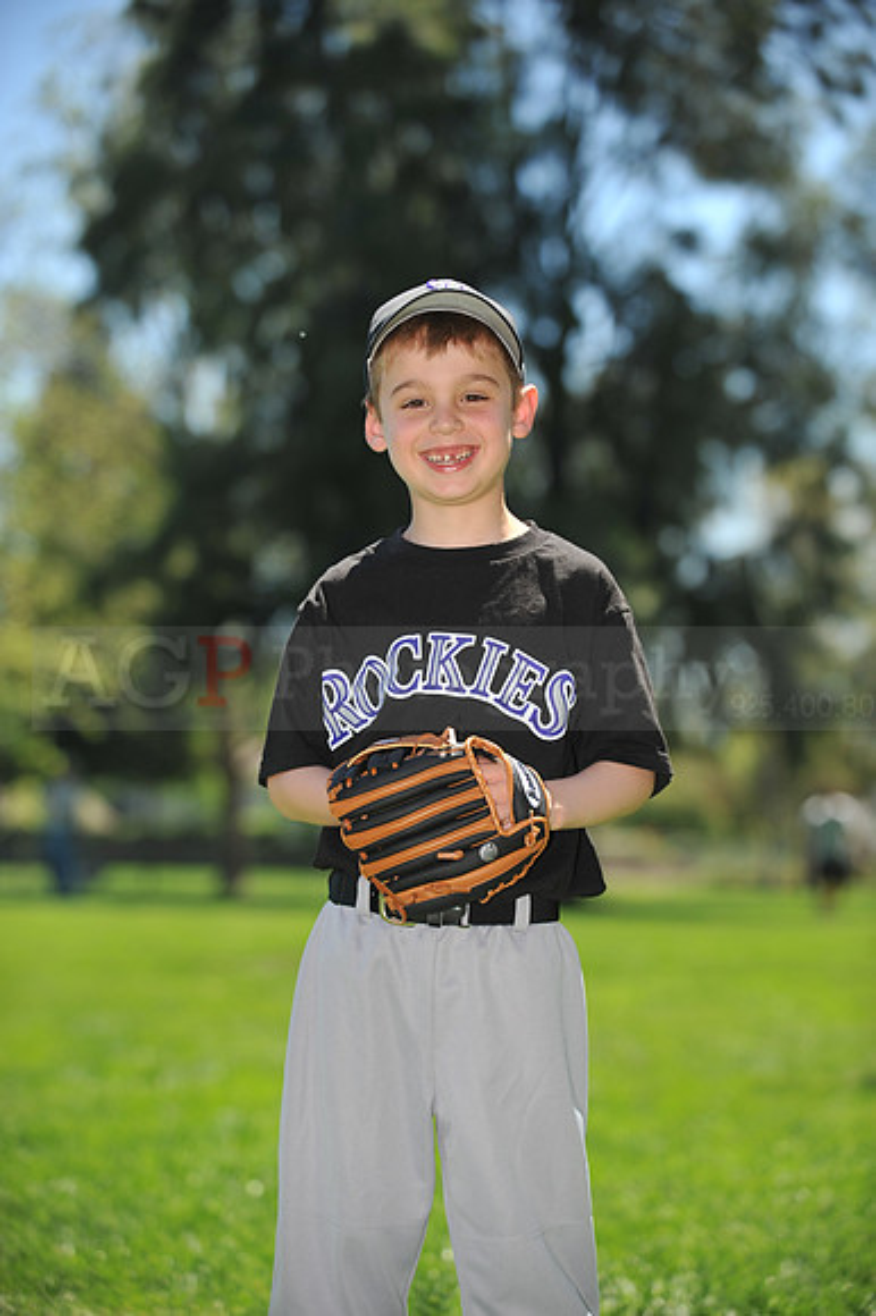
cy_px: 658
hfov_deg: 13.7
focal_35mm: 100
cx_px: 438
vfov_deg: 20.4
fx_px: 3654
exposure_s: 1/1250
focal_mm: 100
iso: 200
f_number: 4
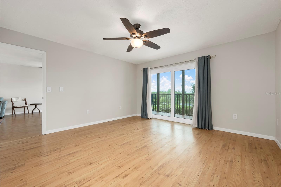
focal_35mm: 15
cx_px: 140
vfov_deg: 77.3
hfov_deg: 100.4
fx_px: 117
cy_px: 94
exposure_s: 1/8
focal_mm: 15
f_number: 8
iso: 500
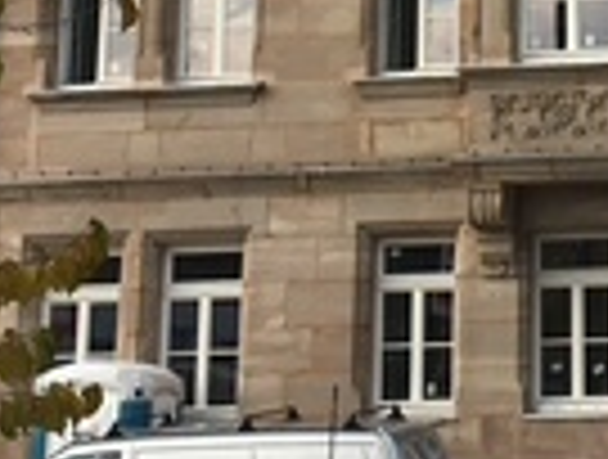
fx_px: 2413
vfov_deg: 10.3
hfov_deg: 14.0
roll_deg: +0.4
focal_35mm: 137
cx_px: 721
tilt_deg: +17.2
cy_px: -351
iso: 25
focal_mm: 4.15
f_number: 2.2
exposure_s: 1/641
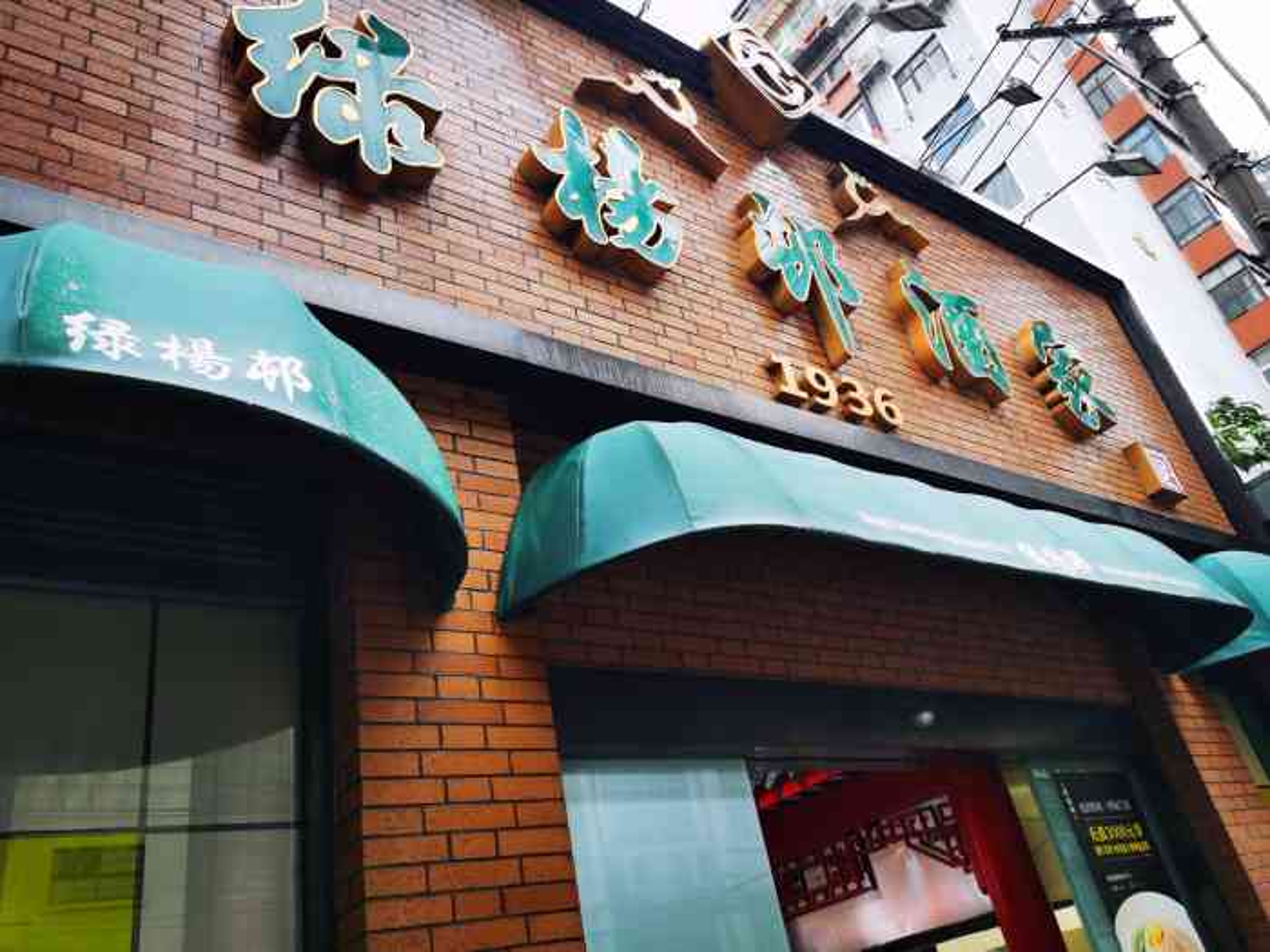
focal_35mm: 27
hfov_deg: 65.3
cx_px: 635
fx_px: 991
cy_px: 476
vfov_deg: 51.4
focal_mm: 5.56
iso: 125
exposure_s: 1/100
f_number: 1.6
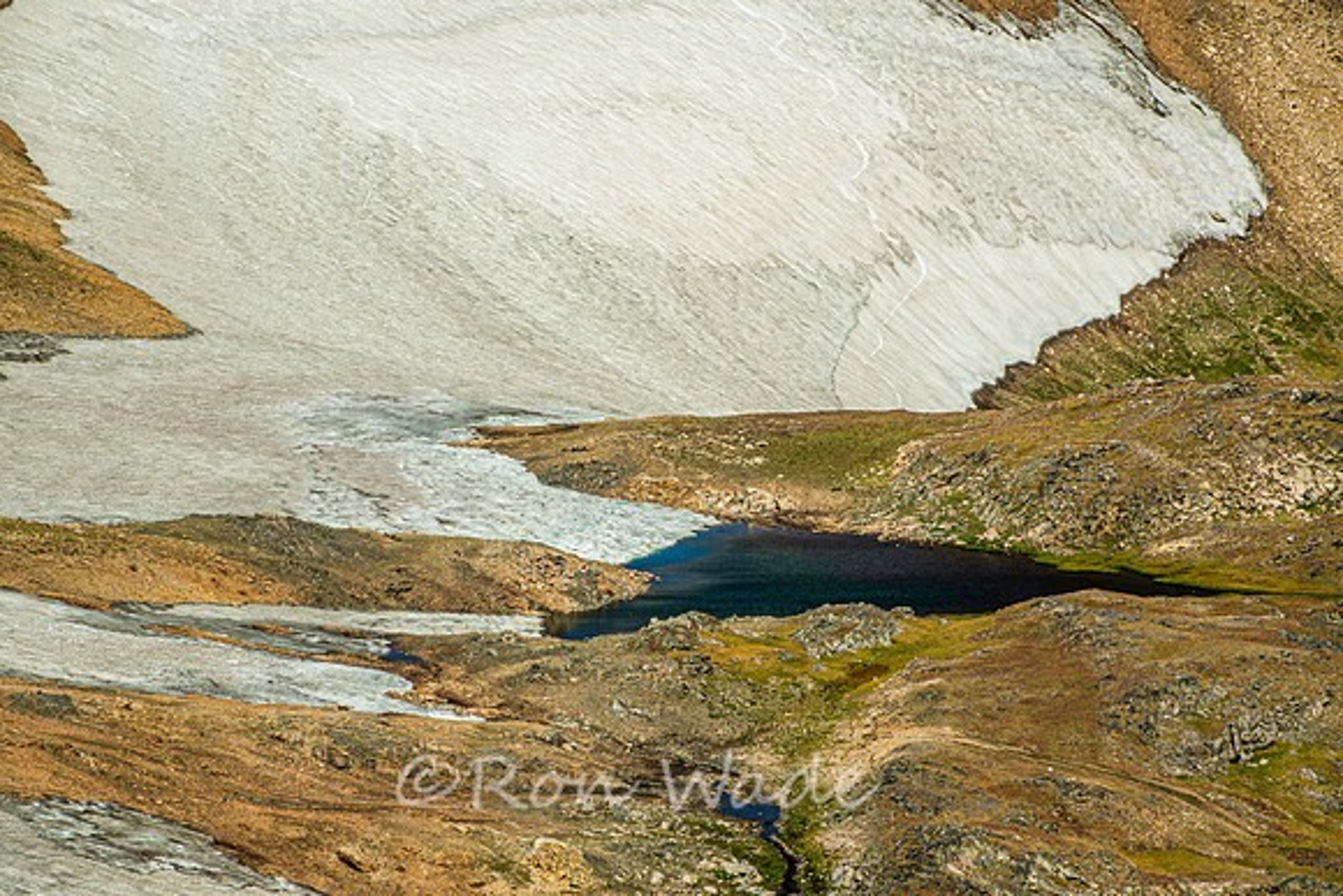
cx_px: 672
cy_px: 448
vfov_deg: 4.3
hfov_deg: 6.4
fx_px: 11940
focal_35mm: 320
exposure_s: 1/400
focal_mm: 117.29
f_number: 9
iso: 200
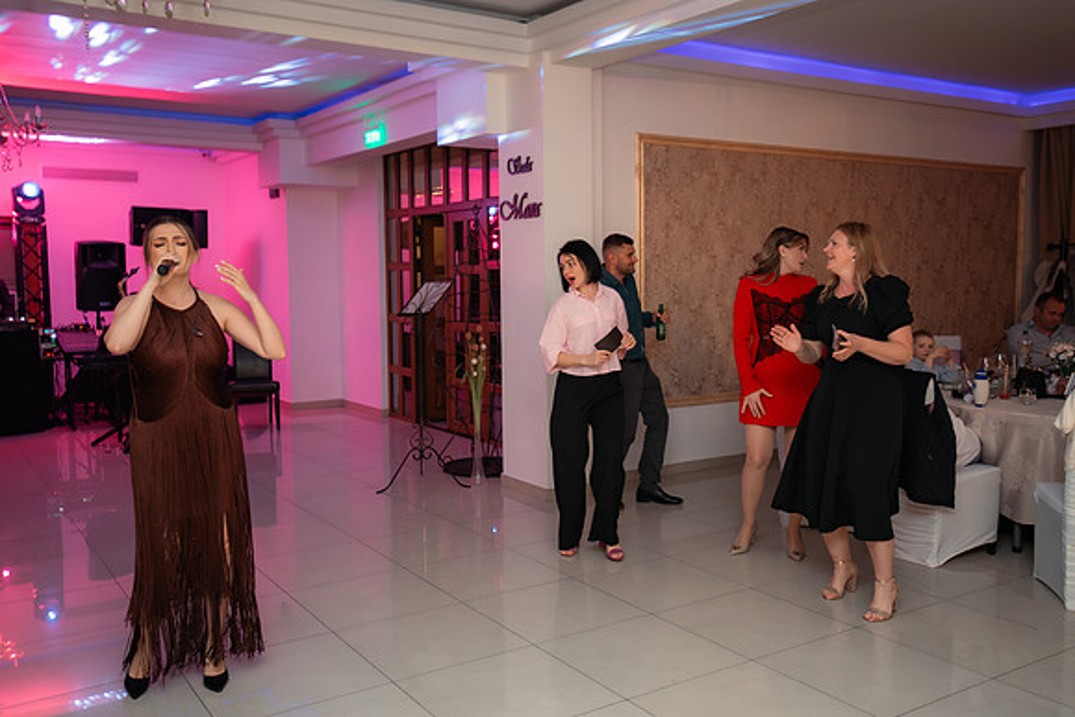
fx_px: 992
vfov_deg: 39.7
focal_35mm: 33
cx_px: 570
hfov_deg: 56.8
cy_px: 361
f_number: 2.8
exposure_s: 1/200
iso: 1600
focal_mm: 30
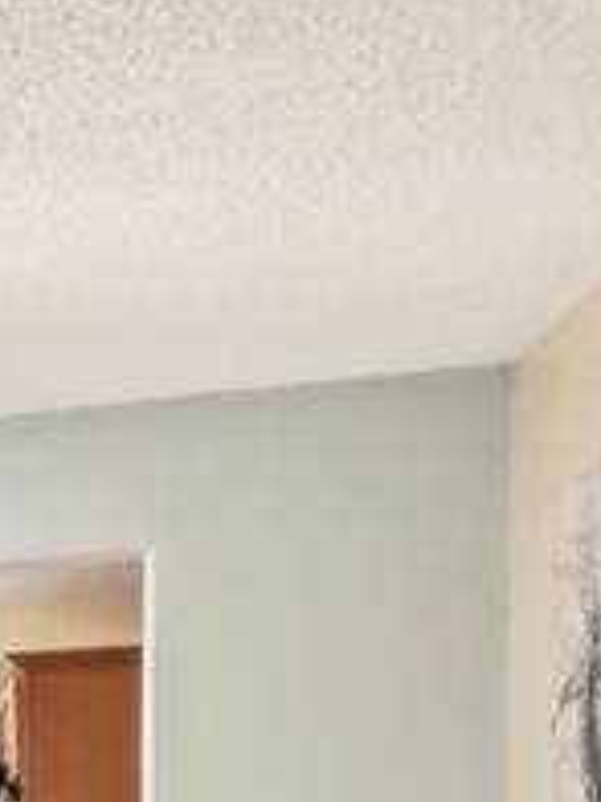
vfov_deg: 16.9
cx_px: -1938
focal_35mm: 110
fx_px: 2546
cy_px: 1013
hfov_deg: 7.6
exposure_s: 1/5
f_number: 8
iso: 400
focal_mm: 14
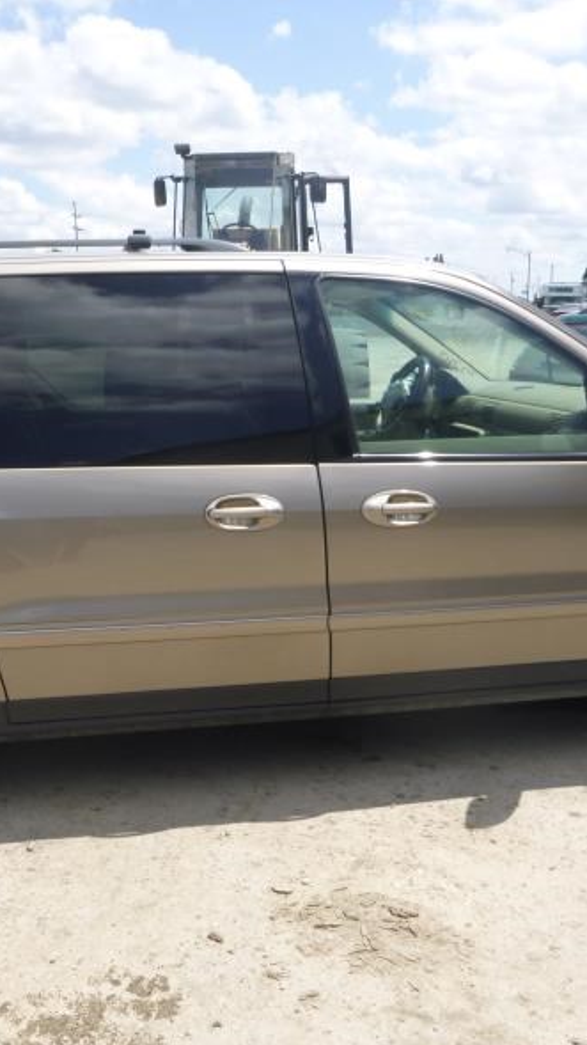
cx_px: 220
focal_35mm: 37
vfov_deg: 54.0
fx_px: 1025
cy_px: 530
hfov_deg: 31.8
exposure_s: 1/500
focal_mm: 4.5
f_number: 3.9
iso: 100
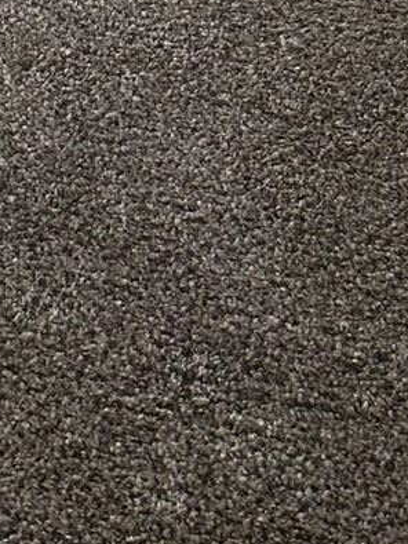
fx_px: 2201
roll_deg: -1.3
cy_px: -945
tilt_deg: -10.1
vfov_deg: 10.8
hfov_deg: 9.3
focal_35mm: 140
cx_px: -618
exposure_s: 1/120
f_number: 1.78
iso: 125
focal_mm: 6.86
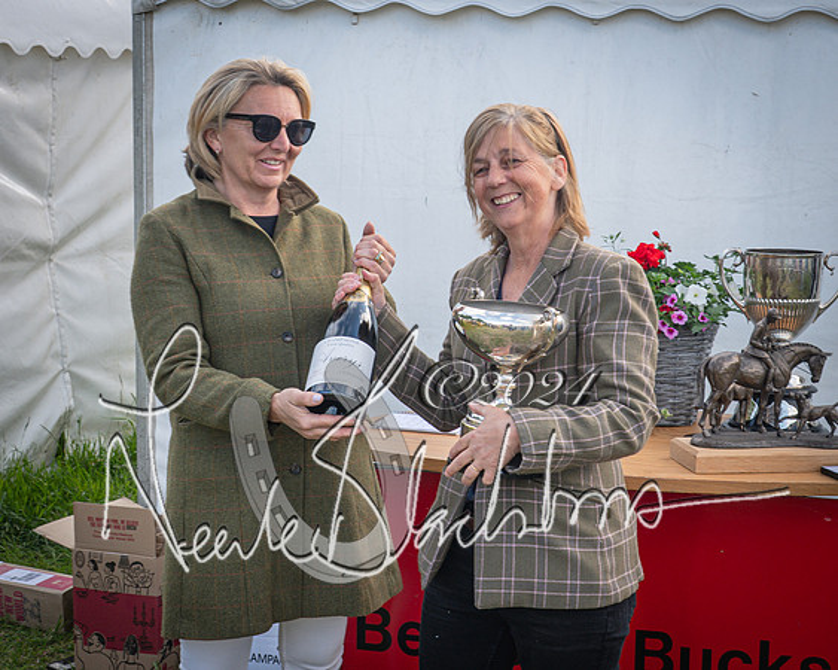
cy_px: 335
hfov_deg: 29.4
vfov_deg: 23.8
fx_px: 1592
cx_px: 503
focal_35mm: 64
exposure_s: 1/50
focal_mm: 38
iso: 200
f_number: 9
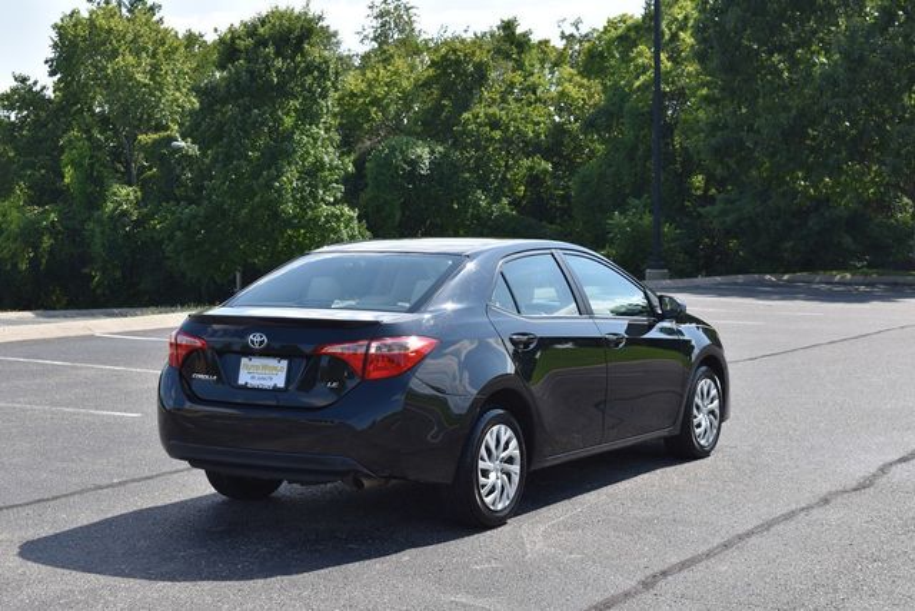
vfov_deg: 22.6
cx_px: 458
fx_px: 1525
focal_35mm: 60
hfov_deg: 33.4
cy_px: 306
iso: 125
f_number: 8
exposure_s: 1/250
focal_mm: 40
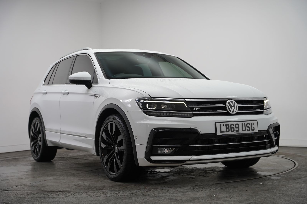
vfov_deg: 26.4
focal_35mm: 51
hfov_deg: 38.8
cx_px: 154
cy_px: 102
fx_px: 435
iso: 1000
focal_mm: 51.1
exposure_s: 1/160
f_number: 4
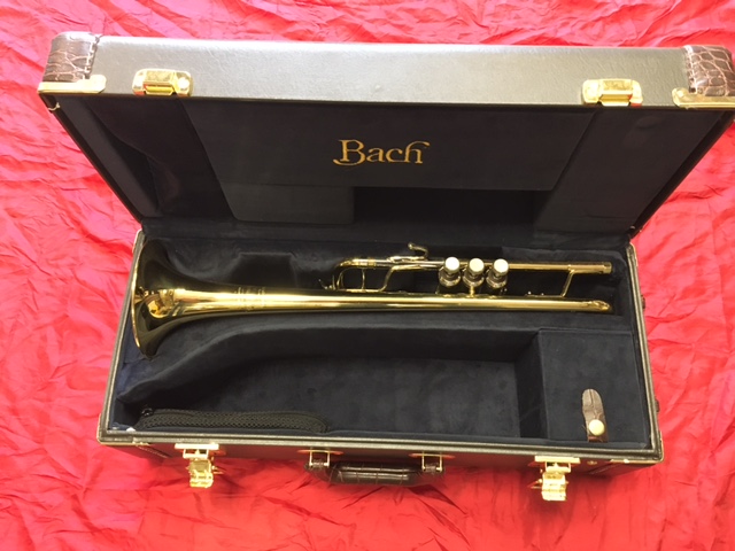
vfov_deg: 48.2
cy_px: 276
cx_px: 368
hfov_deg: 61.7
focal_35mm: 29
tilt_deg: -67.3
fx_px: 616
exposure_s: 1/17
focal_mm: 4.15
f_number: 2.2
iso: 250
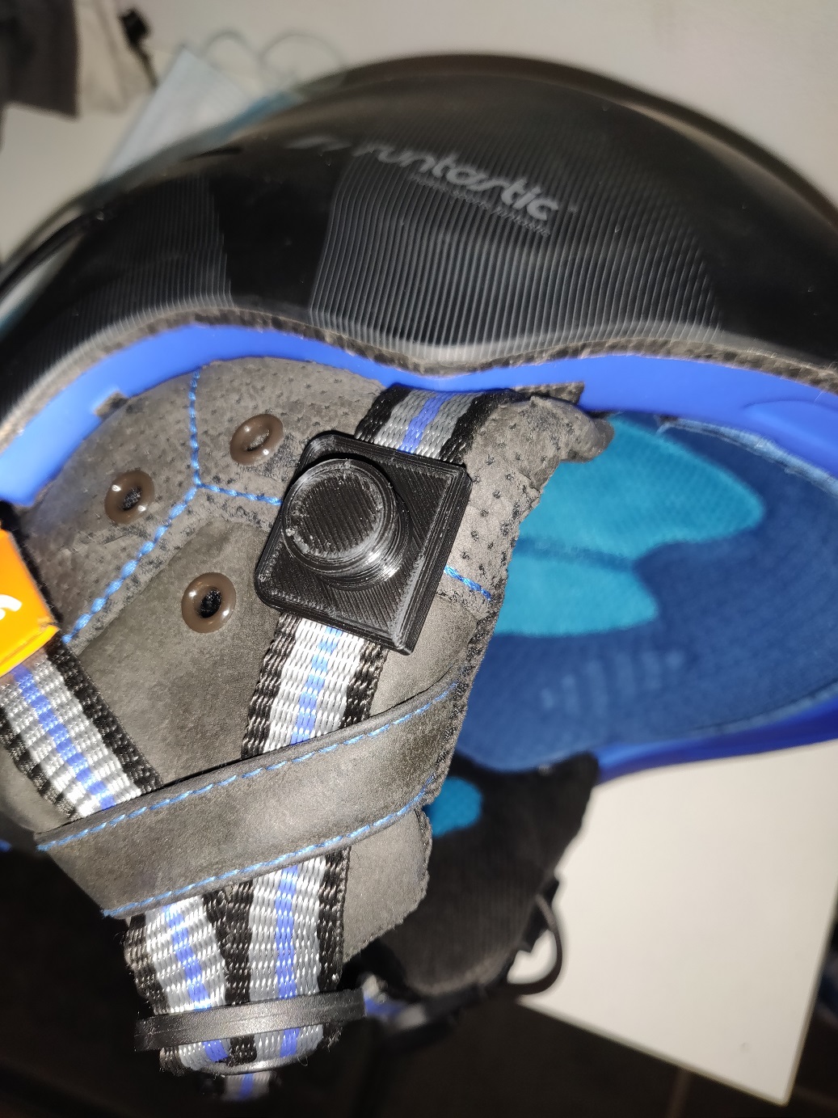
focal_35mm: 25
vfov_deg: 69.4
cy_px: 559
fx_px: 807
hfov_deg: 54.9
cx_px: 419
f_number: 1.7
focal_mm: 4.25
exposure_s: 1/50
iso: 250
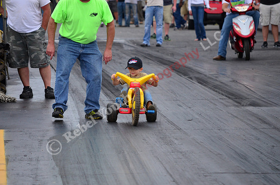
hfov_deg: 8.3
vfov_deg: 5.5
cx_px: 140
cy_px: 92
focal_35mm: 248
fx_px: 1921
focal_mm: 165
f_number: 5.6
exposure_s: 1/2000
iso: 1000
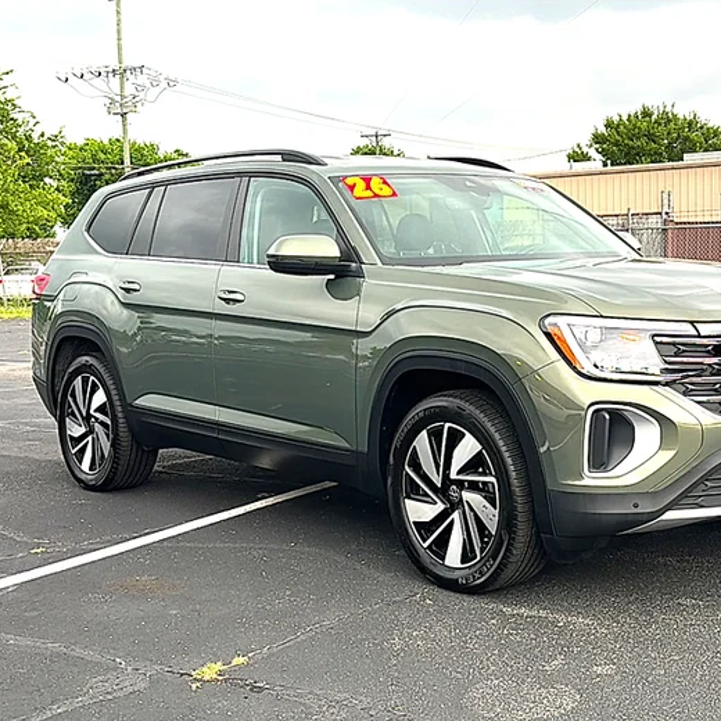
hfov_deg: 38.0
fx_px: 1037
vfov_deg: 38.3
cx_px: 469
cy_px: 361
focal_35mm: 44
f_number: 1.78
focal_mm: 6.86
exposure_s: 1/188
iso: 64
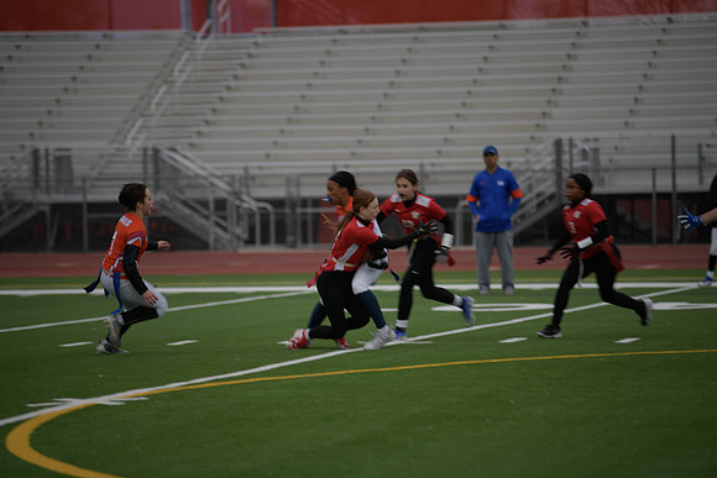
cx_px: 358
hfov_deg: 10.3
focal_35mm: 200
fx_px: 3984
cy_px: 239
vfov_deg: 6.9
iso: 72
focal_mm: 200
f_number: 2.8
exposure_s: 1/200
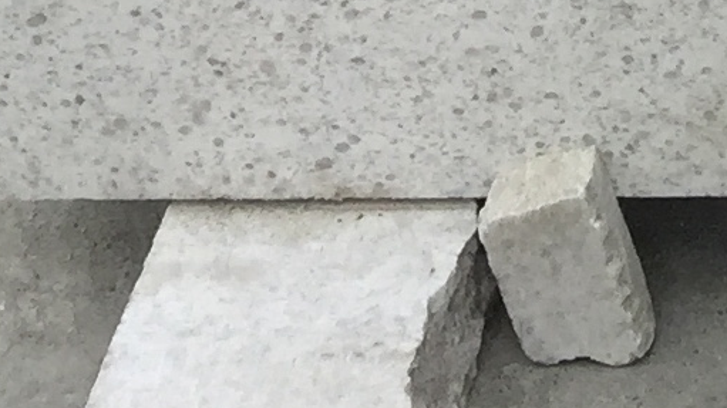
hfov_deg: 10.1
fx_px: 3893
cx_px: 1282
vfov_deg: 5.3
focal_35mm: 202
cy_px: -1221
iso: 32
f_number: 2.2
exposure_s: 1/471
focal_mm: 4.15
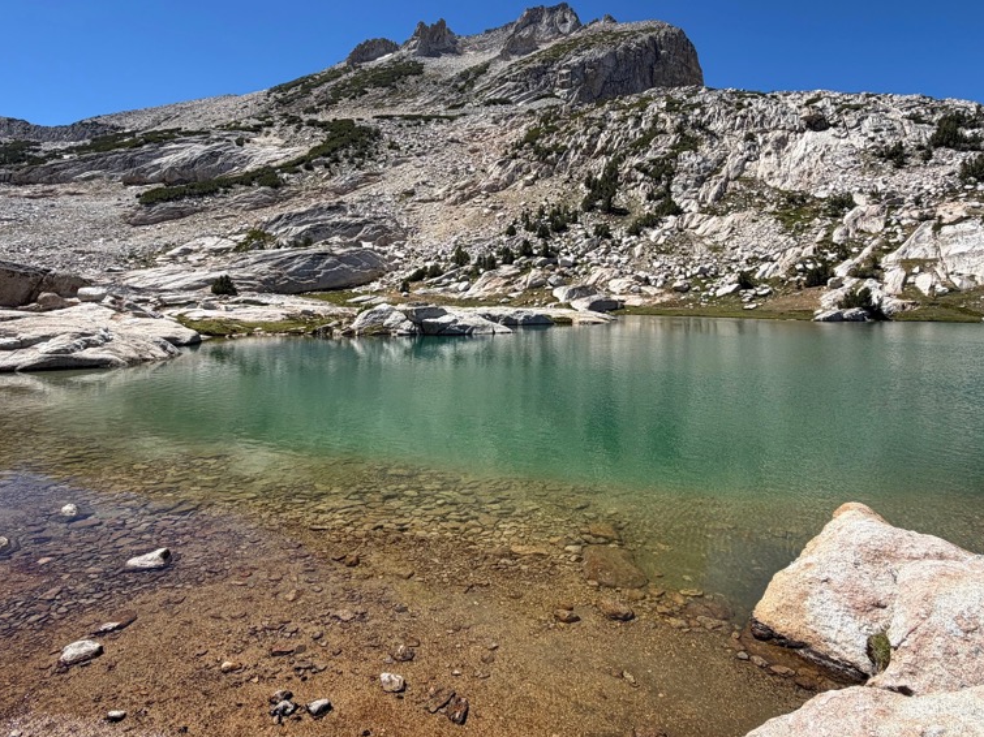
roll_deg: -0.8
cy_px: 302
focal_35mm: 19
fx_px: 540
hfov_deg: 84.6
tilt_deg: +5.3
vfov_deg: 68.1
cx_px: 508
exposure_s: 1/853
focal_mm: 2.22
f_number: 2.2
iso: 20
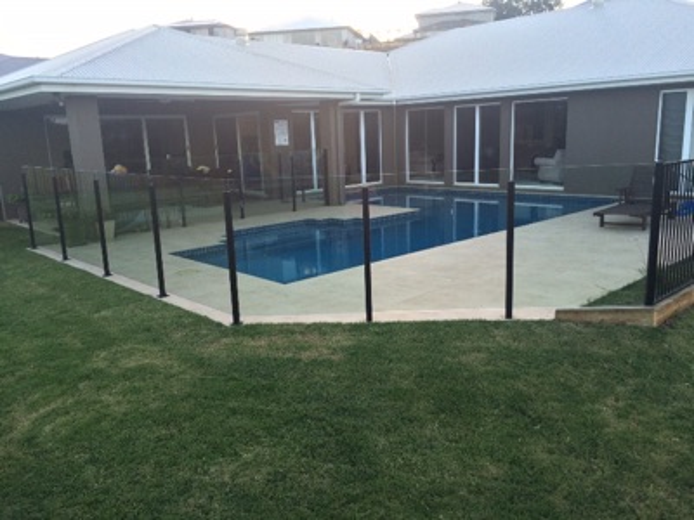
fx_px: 581
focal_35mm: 29
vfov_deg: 48.2
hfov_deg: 61.7
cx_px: 347
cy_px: 260
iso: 32
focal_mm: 4.15
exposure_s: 1/172
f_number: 2.2
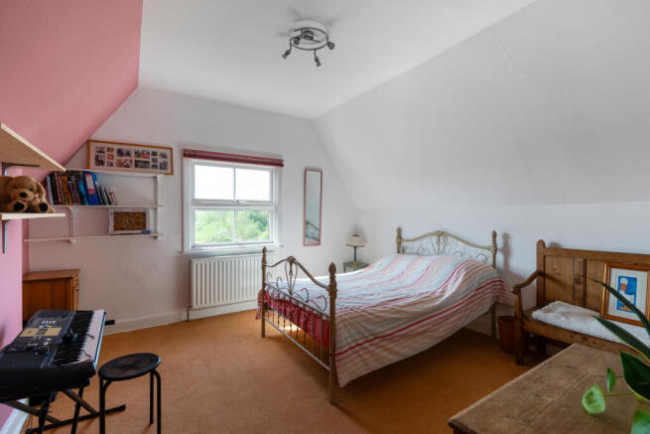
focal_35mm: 16
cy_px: 217
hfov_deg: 96.7
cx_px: 325
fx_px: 289
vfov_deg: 73.8
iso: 320
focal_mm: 16
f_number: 8
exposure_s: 1/40
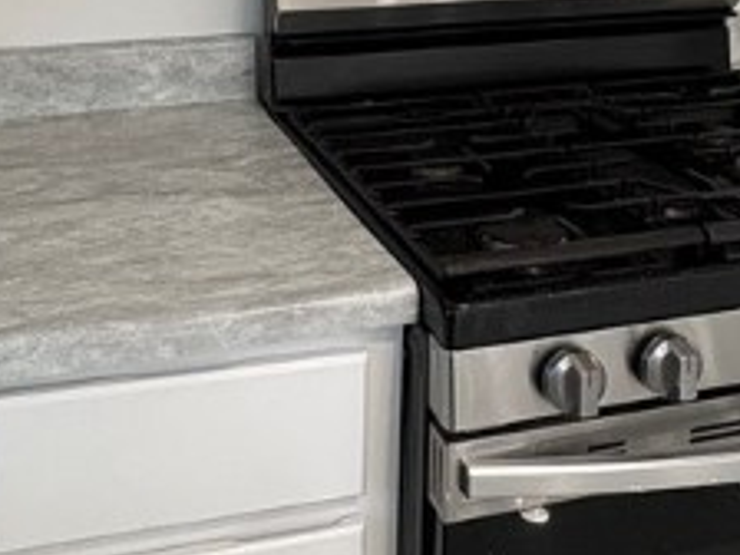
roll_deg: -0.3
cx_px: 244
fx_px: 1026
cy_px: -46
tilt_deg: -7.7
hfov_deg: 39.2
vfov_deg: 27.8
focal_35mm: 48
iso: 200
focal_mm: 2.22
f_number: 2.2
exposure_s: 1/60
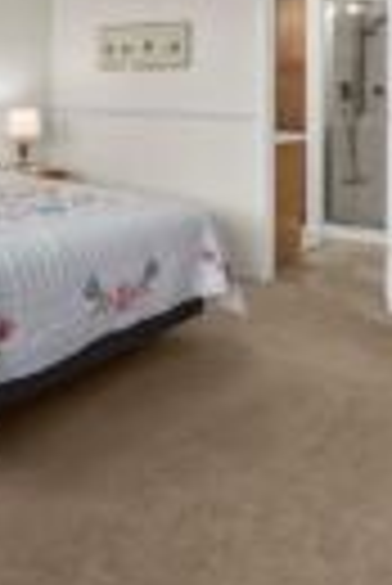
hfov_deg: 34.8
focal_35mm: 37
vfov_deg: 48.2
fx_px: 603
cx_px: 72
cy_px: 97
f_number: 7.1
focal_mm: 12
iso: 1000
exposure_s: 1/8
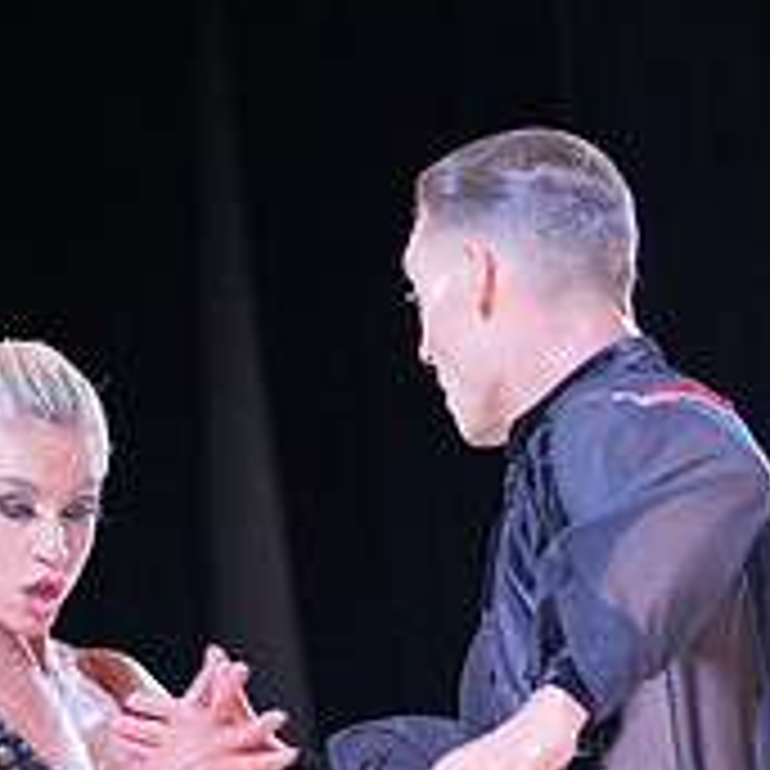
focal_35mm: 442
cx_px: 38
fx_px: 11123
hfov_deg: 4.0
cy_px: 1184
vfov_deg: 3.9
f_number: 5.6
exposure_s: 1/400
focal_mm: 153
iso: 5000
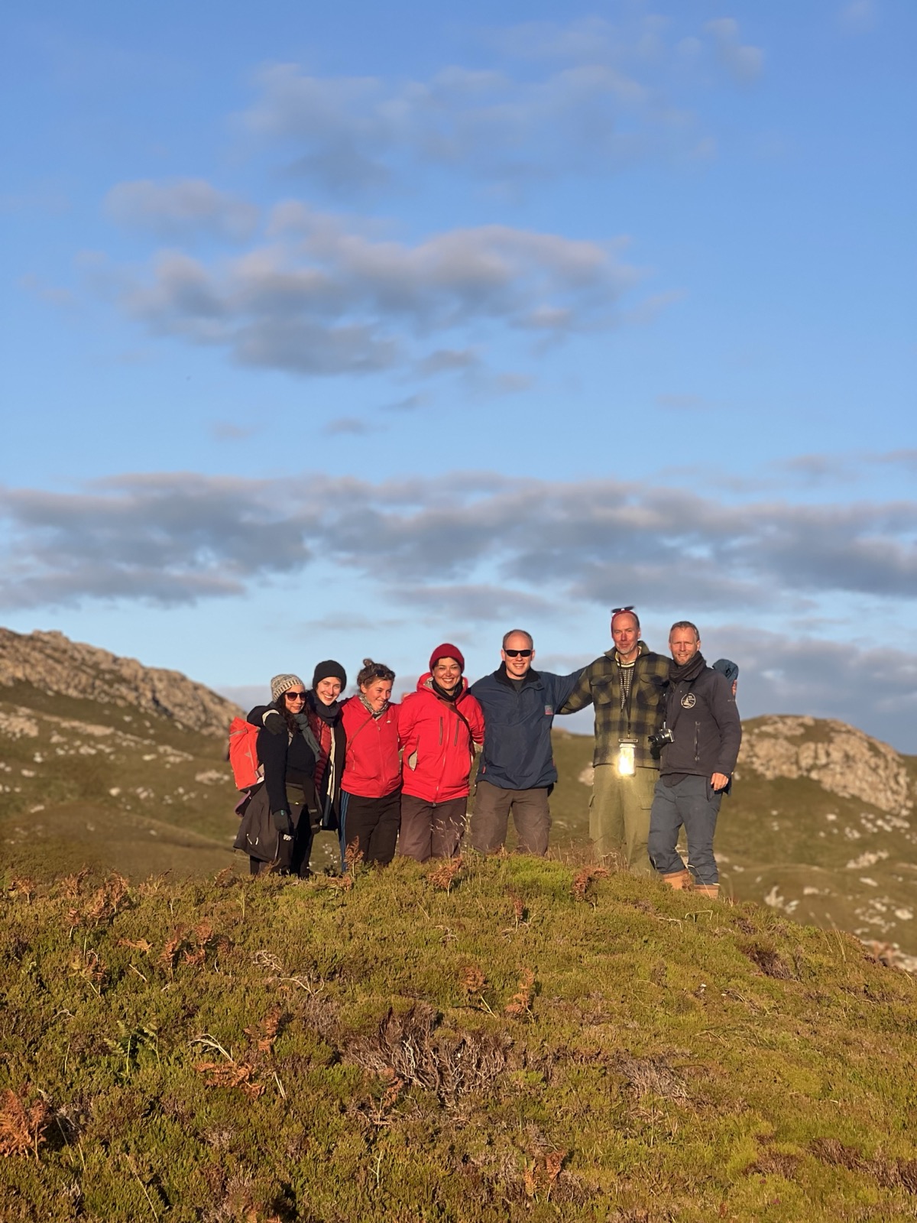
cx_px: 458
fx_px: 2720
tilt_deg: +8.8
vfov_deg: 25.3
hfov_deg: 19.1
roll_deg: -0.5
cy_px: 612
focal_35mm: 77
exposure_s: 1/293
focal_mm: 9
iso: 25
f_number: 2.8
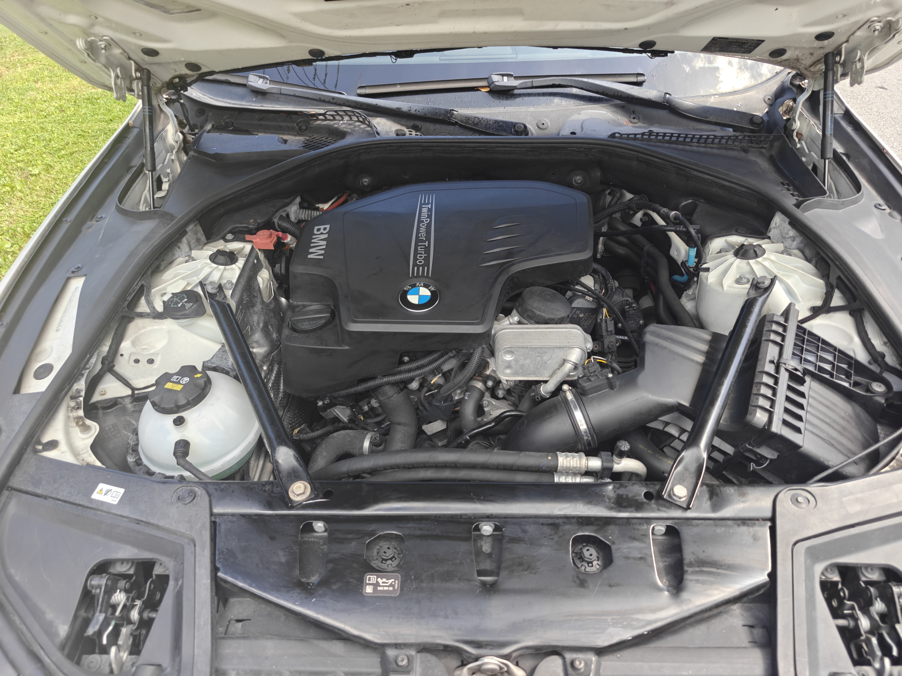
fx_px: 599
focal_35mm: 23
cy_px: 338
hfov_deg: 73.9
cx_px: 451
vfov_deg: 58.9
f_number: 1.6
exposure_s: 1/684
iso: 80
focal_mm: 6.06
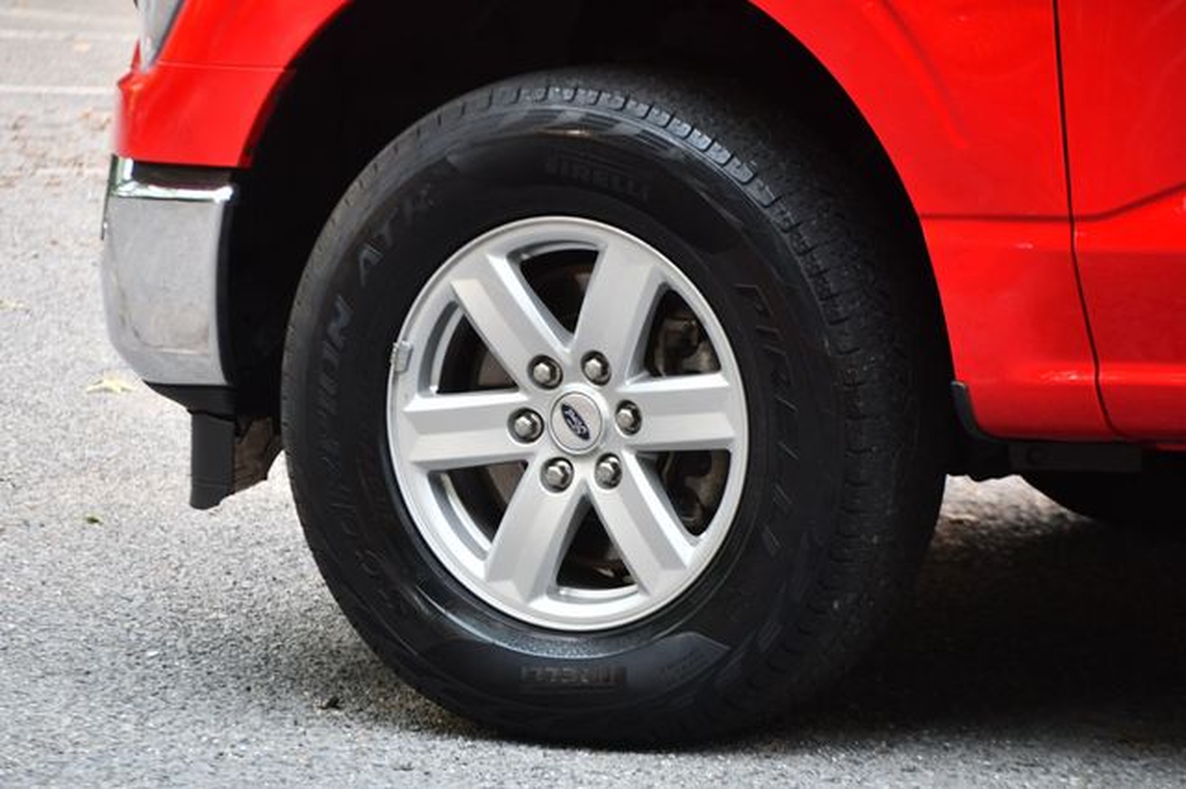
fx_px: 6025
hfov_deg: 11.2
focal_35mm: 183
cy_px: 394
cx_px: 593
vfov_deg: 7.5
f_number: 4.8
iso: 720
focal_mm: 122
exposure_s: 1/250
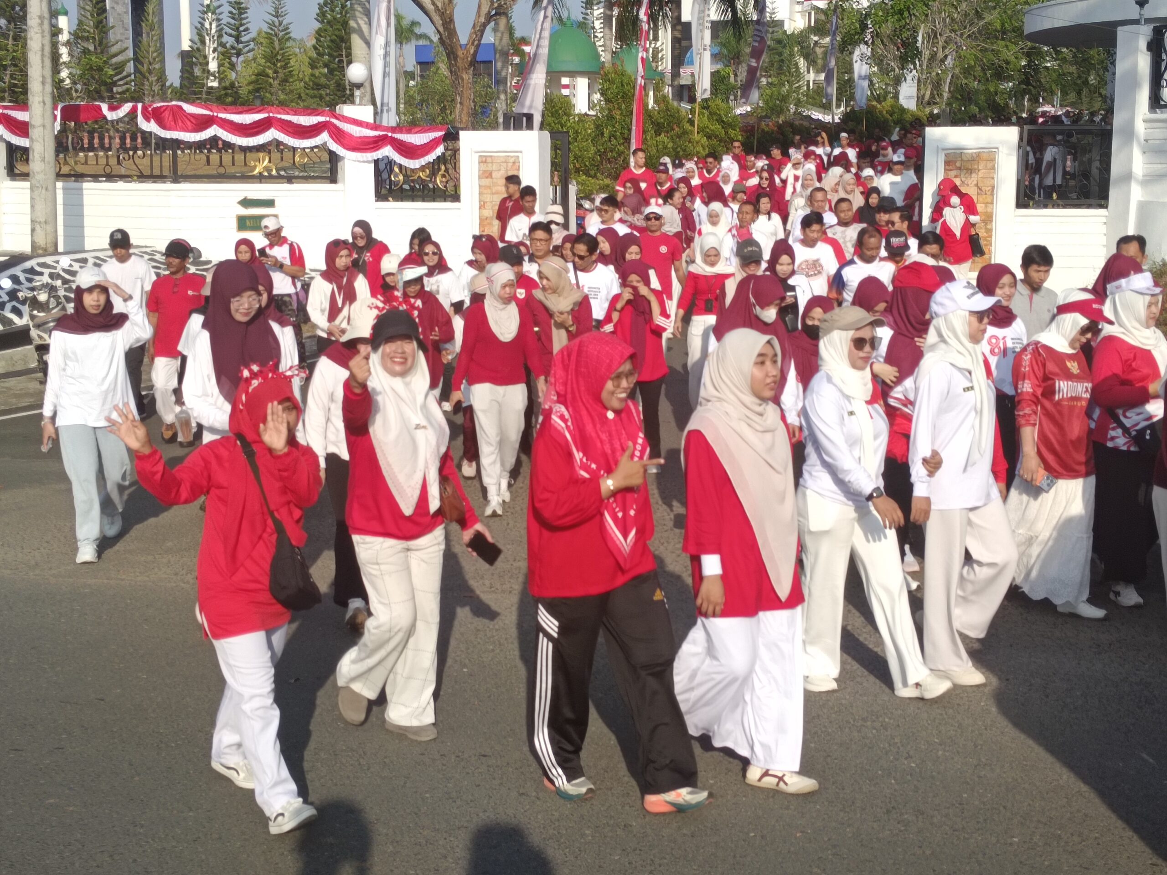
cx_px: 584
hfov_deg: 38.2
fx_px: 1686
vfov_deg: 29.1
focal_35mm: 50
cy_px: 438
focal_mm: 4.84
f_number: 1.79
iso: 100
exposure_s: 1/527
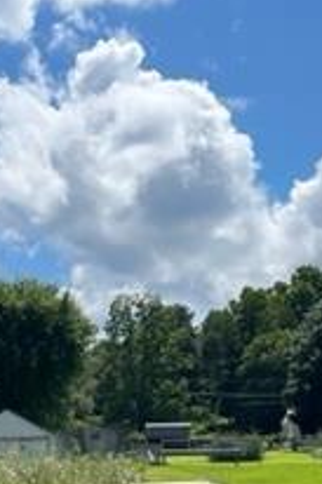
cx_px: -54
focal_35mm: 84
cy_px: 545
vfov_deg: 22.7
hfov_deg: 15.7
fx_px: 1129
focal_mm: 5.1
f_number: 1.6
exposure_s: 1/4484
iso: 50
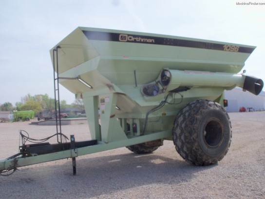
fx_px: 268
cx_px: 132
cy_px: 100
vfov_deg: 40.7
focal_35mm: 35
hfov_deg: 52.6
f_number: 5.5
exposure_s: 1/320
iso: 160
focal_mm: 6.3
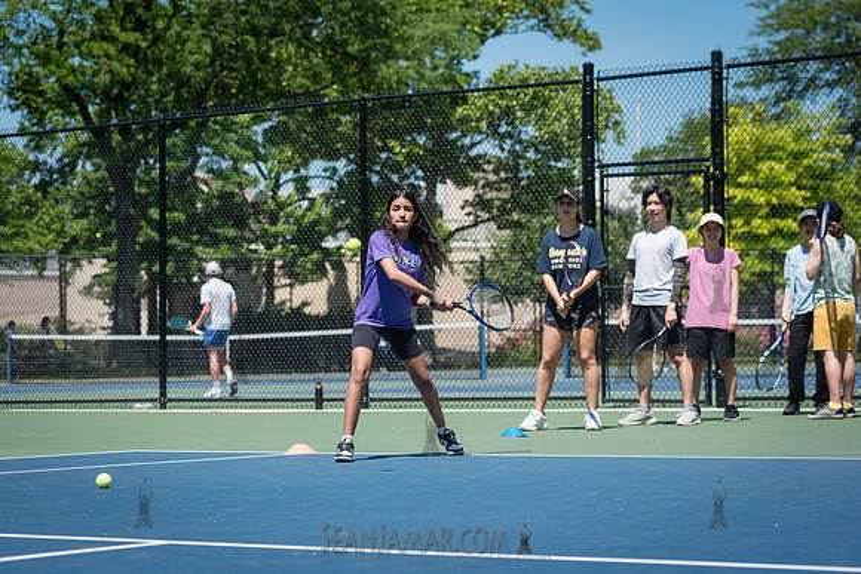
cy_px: 287
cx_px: 430
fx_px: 2512
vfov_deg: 13.0
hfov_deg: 19.5
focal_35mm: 105
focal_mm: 105
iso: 200
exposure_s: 1/1250
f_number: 4.5
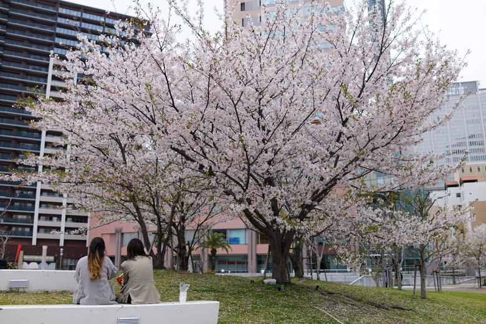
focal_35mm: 35
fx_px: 472
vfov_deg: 37.9
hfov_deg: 54.4
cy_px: 162
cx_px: 243
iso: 100
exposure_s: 1/2000
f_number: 2
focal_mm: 35
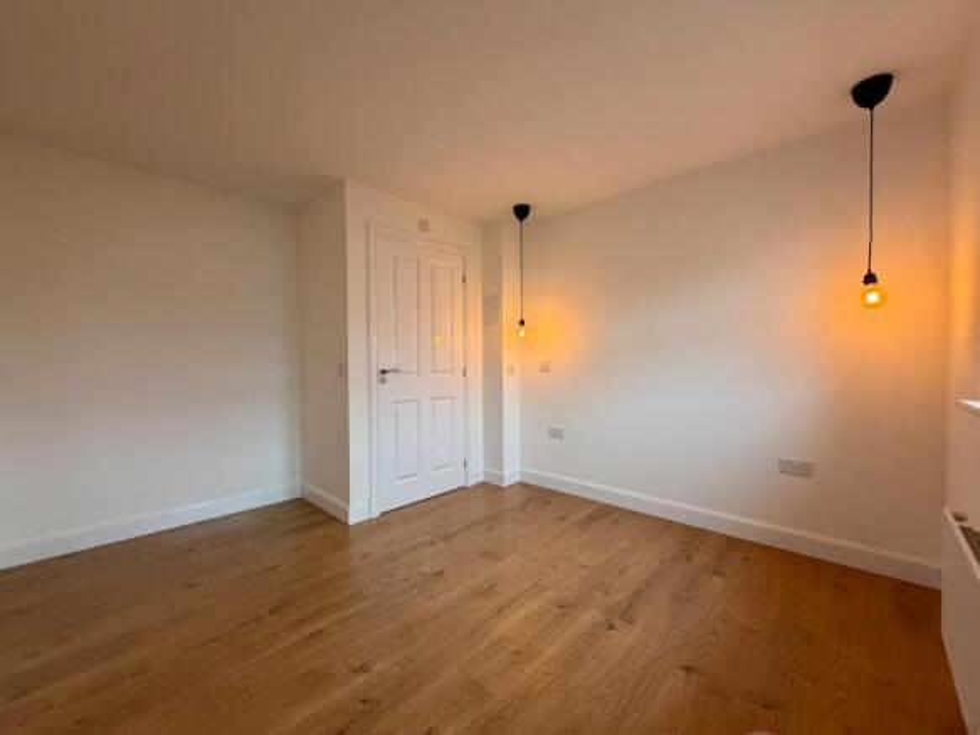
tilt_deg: +0.1
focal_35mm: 14
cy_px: 368
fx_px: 396
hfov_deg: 102.1
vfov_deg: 85.7
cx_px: 490
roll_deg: +0.5
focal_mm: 2.22
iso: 320
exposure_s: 1/76
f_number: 2.2
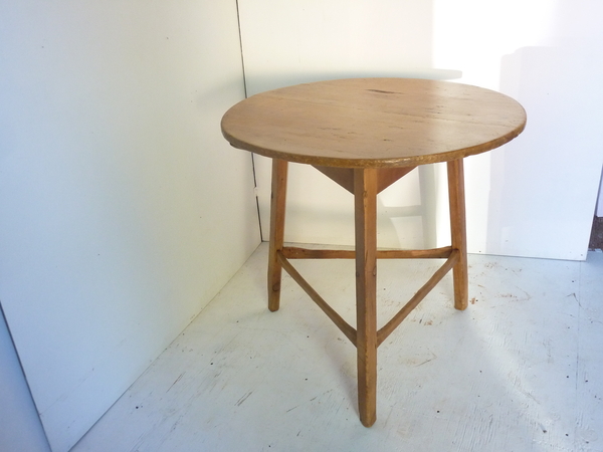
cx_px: 302
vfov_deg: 40.7
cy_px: 226
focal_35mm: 35
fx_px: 610
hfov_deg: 52.6
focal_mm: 5.7
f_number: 3.5
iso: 320
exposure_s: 1/30
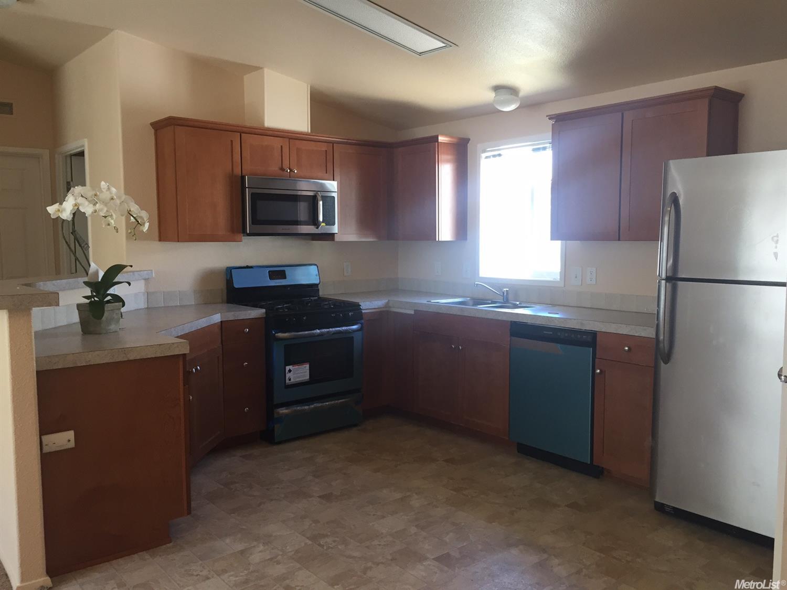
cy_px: 295
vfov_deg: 48.2
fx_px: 659
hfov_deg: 61.7
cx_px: 394
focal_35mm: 29
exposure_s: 1/30
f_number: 2.2
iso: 64
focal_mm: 4.15
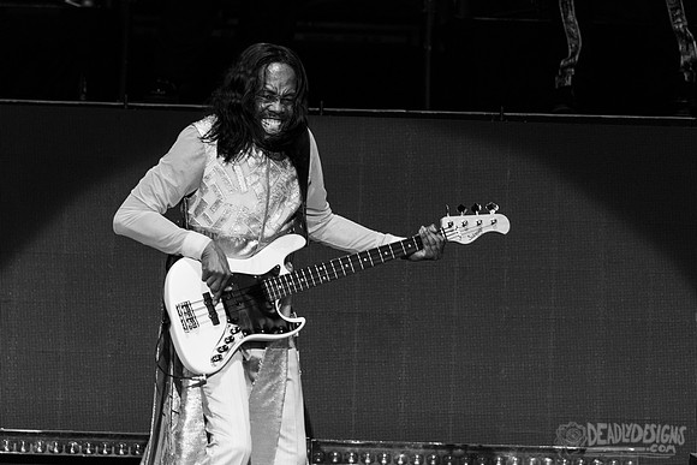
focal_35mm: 786
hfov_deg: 2.6
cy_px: 194
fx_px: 15229
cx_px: 353
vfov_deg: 1.7
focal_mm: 600
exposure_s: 1/500
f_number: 6.3
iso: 1000
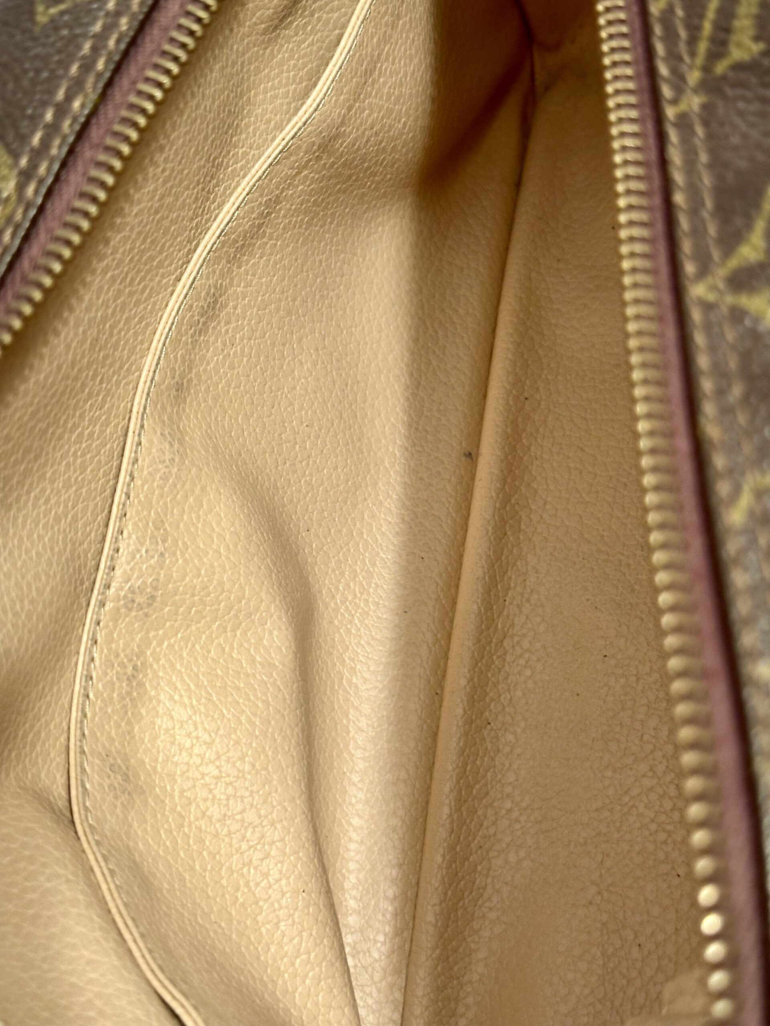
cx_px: 385
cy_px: 513
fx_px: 1424
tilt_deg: -59.3
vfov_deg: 39.7
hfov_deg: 30.3
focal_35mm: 48
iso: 125
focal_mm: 6.86
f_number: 1.78
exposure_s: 1/50
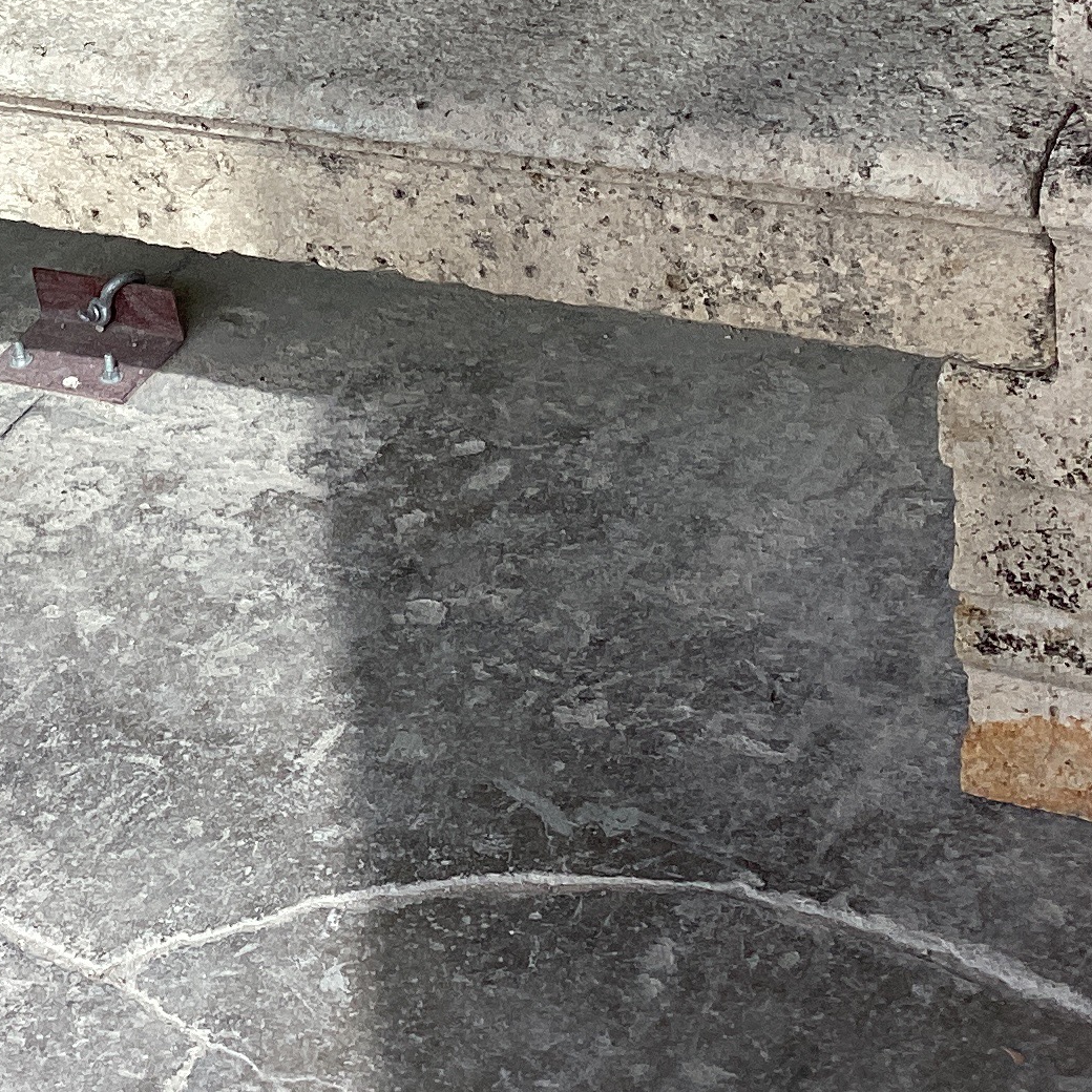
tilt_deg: -26.0
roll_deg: +11.5
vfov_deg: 19.8
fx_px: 3069
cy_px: 94
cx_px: 189
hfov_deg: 19.9
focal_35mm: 86
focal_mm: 3.3
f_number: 2.4
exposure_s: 1/1087
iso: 25
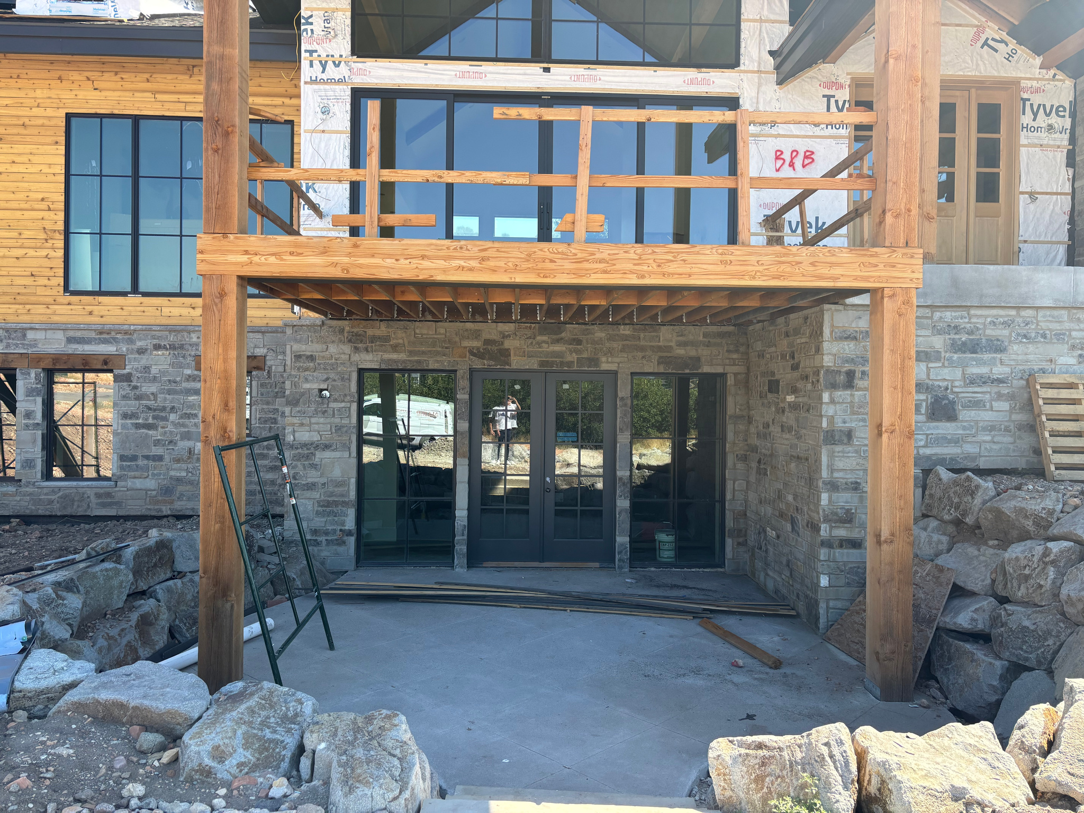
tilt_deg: -1.4
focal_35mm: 26
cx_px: 542
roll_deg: -0.4
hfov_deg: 67.3
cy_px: 406
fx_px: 814
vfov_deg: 53.1
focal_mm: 5.96
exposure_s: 1/510
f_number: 1.6
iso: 50
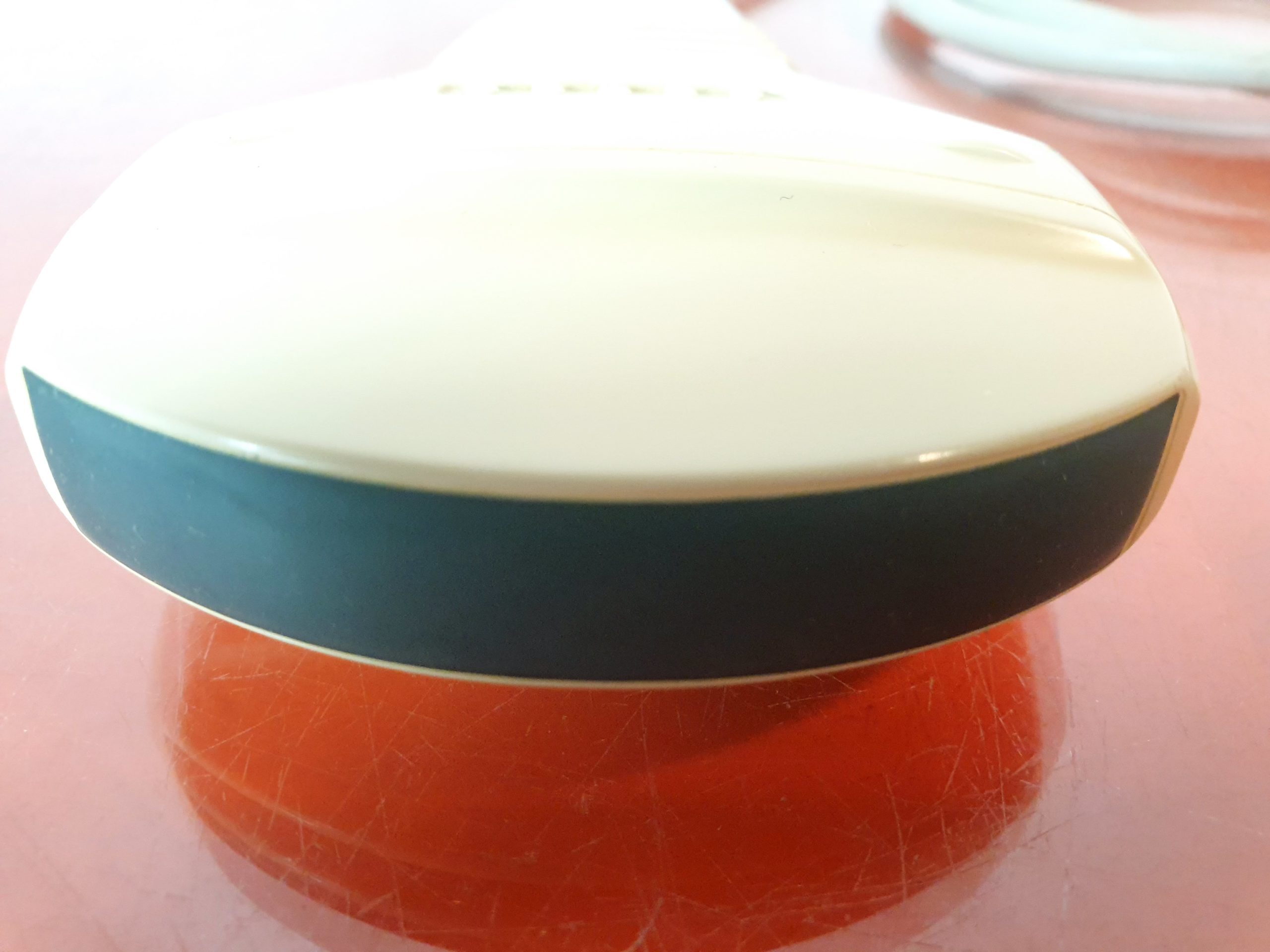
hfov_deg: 67.3
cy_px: 476
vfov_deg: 53.1
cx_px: 635
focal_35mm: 26
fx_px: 954
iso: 250
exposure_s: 1/50
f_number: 2.4
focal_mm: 4.3
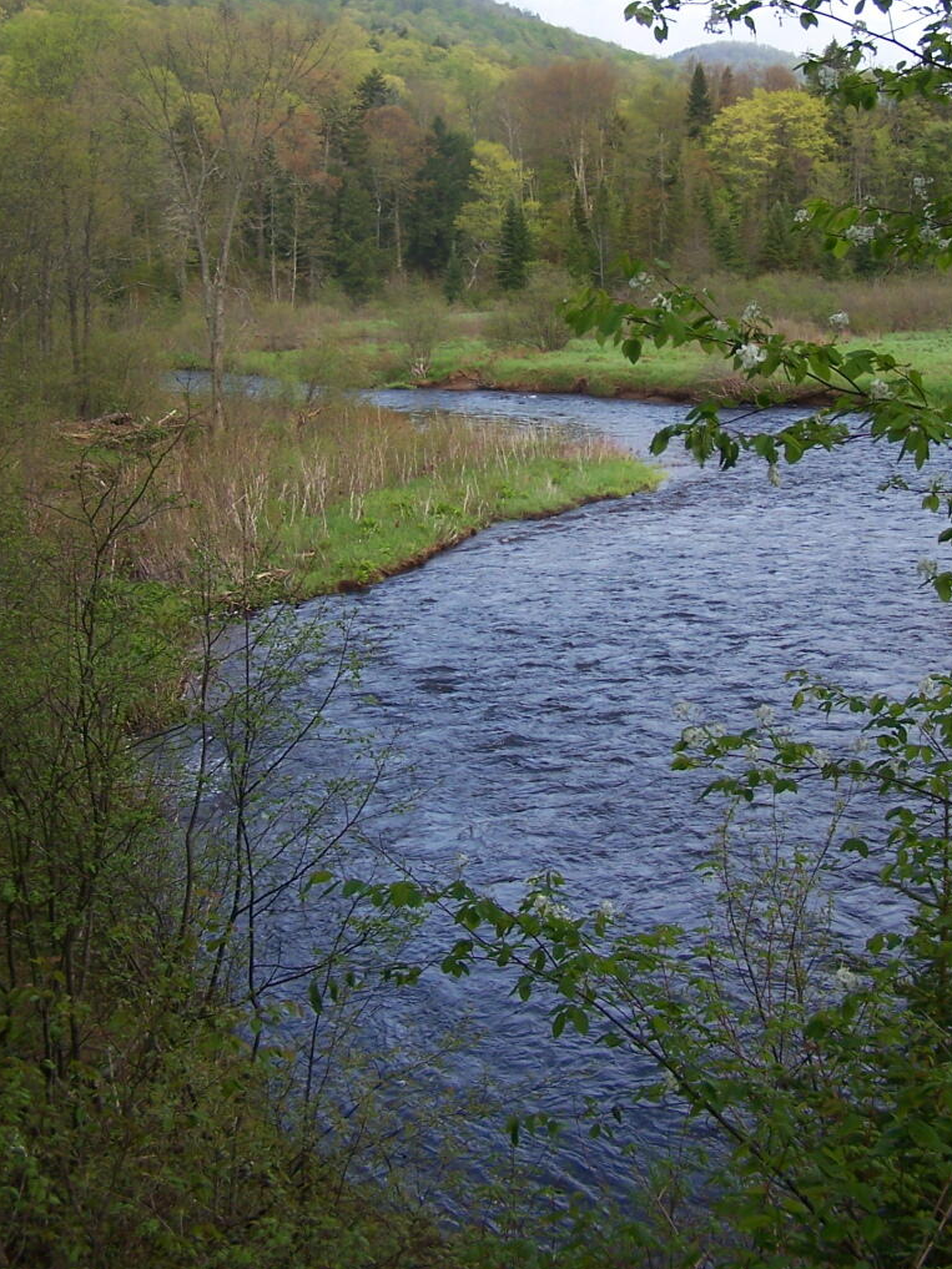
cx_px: 569
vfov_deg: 37.2
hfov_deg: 28.5
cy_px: 471
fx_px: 1870
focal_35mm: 51
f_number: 2.8
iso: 80
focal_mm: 6.3
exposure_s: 1/500
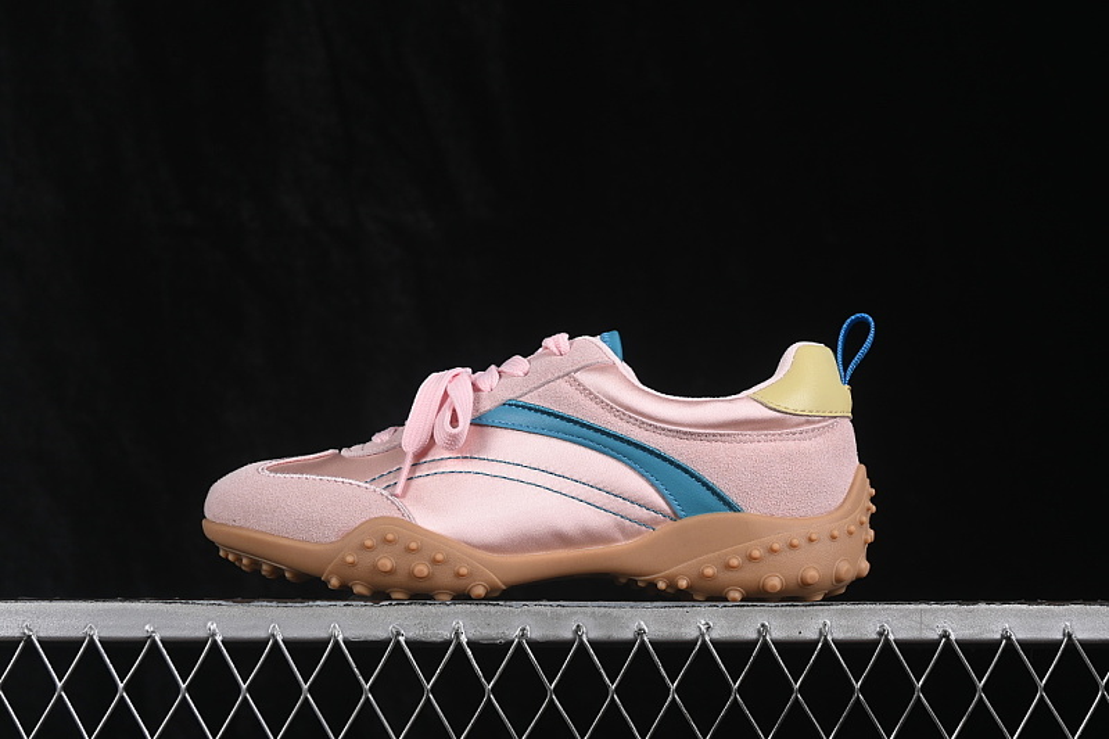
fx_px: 2310
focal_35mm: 75
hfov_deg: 27.0
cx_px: 554
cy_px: 370
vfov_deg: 18.2
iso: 160
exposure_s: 1/80
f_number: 8
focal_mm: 50
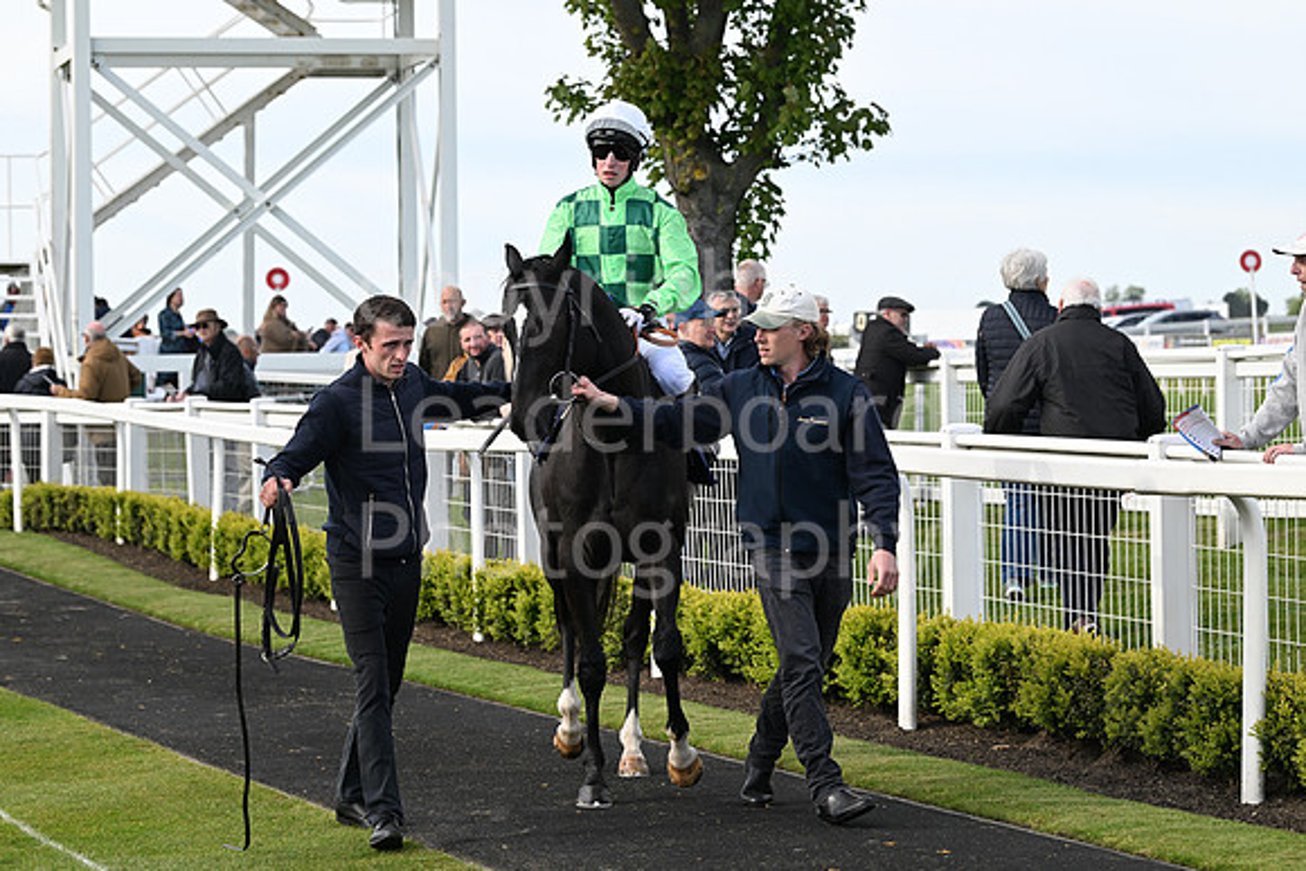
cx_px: 653
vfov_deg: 12.2
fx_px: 4064
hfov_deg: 18.3
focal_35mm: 112
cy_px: 436
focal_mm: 112
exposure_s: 1/1250
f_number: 6.3
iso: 800
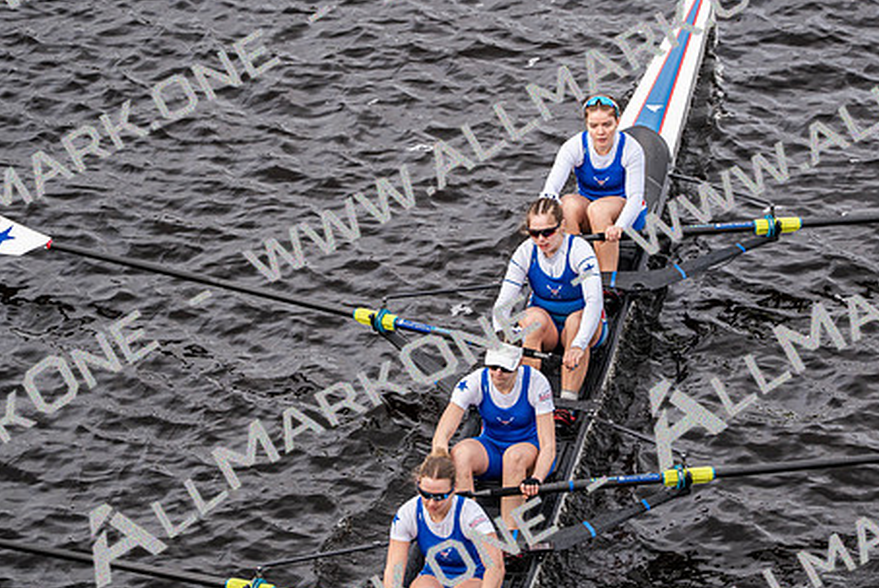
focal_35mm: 252
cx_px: 483
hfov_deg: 8.2
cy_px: 288
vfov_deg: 5.5
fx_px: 6159
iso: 400
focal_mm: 197
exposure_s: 1/2000
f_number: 2.8
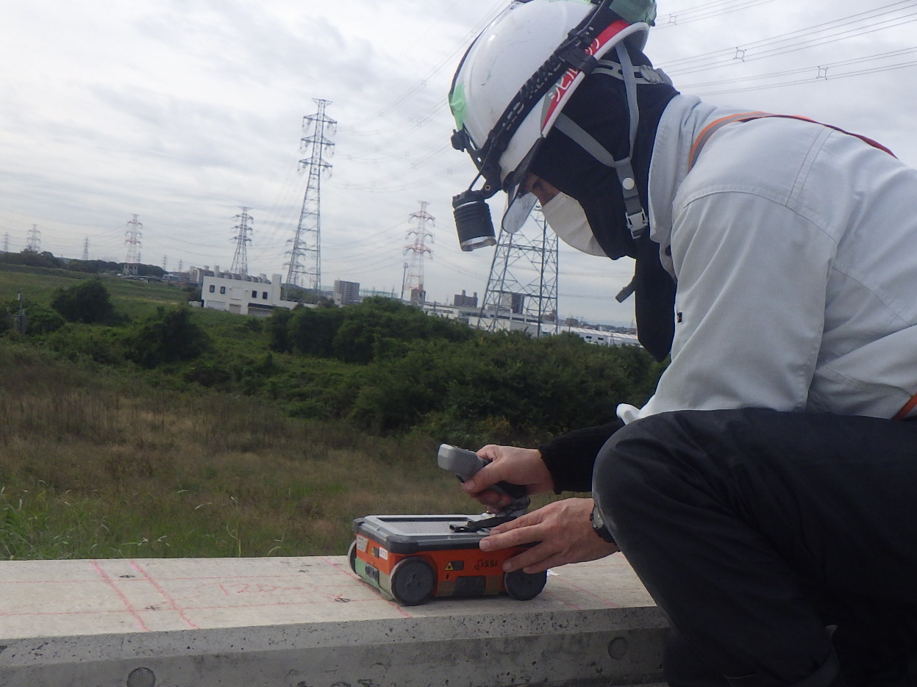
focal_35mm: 46
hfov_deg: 41.1
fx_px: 1218
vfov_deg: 31.2
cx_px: 525
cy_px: 481
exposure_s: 1/1000
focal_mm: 5
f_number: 4.2
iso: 125
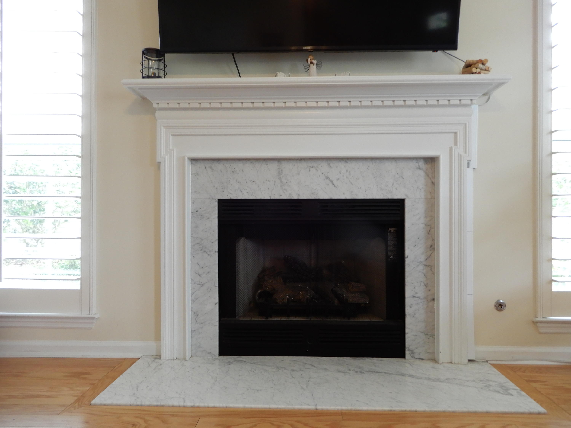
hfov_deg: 71.6
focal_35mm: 24
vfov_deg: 56.8
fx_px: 396
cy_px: 214
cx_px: 286
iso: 220
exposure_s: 1/30
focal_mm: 4.3
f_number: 3.4
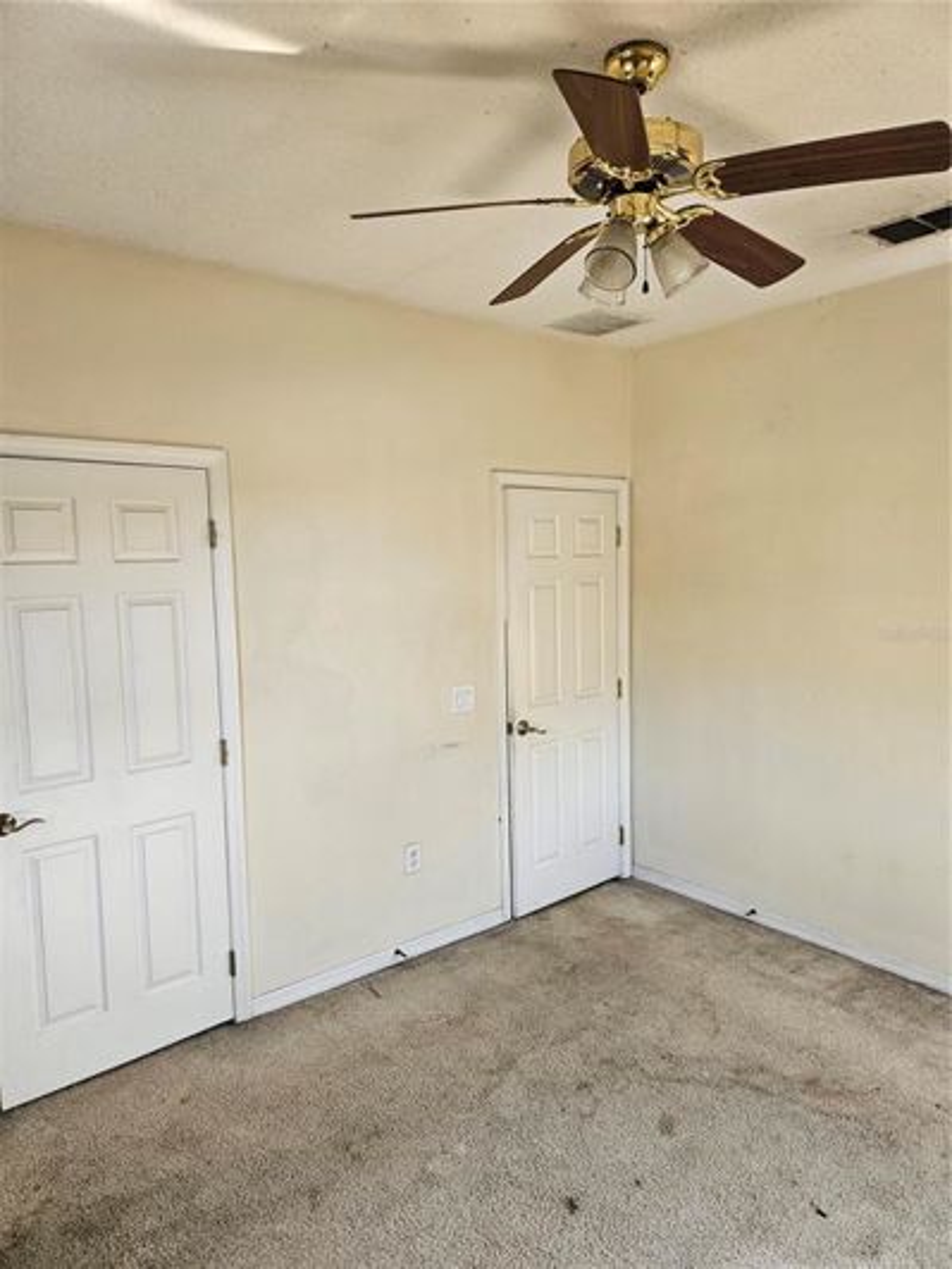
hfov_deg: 58.9
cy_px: 634
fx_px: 843
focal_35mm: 23
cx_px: 476
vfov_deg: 73.9
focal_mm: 5.4
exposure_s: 1/359
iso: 320
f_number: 1.8
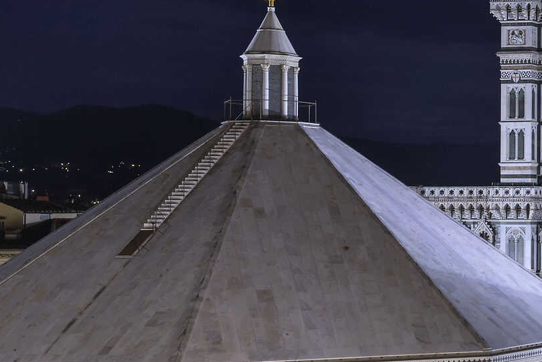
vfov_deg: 13.9
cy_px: -135
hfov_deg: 20.2
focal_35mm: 94
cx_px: 665
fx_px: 1415
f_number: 8
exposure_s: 8
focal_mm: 32
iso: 100
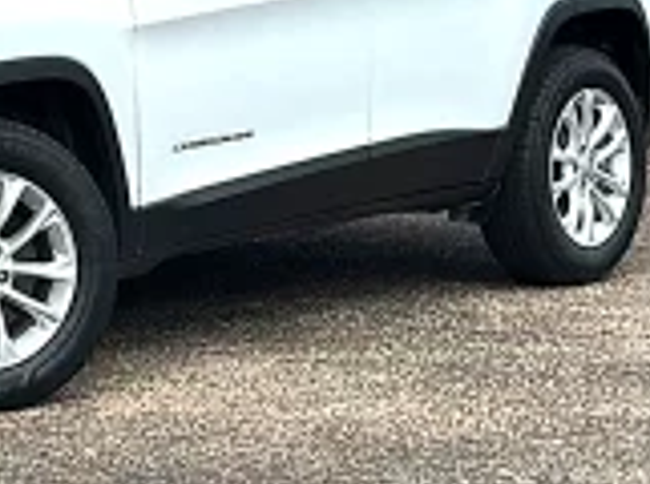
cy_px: 56
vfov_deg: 10.0
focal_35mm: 147
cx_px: -12
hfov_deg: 13.3
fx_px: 2754
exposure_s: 1/5319
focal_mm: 6.86
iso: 64
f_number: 1.78
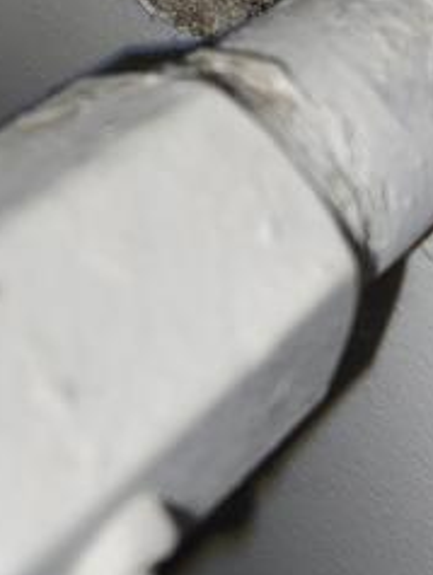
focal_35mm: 63
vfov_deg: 28.9
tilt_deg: -41.0
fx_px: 1049
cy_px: 7
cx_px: 24
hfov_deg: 22.6
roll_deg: -11.0
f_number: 1.8
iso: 32
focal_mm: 4.25
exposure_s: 1/2865
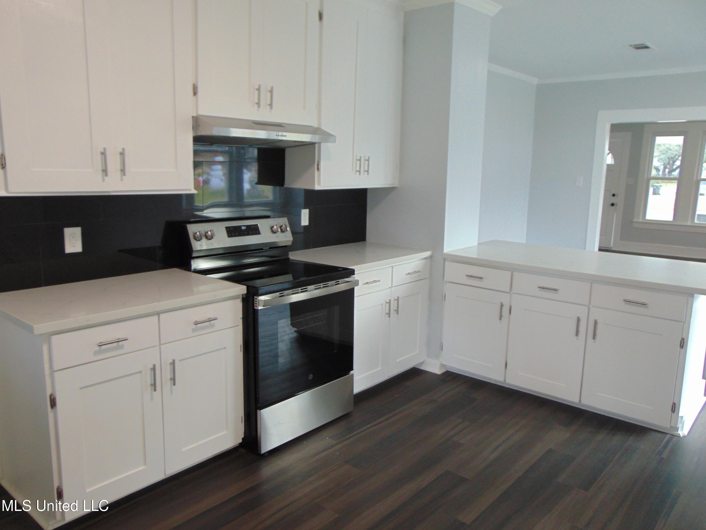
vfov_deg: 51.4
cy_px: 265
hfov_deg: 65.3
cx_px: 353
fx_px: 551
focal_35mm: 27
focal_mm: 4.9
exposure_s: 1/30
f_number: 3
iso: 160
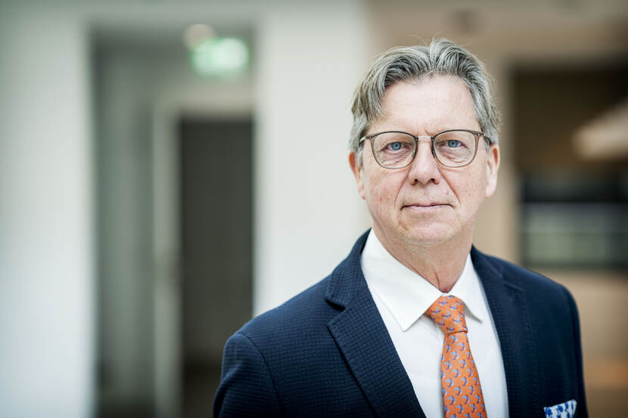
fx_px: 1482
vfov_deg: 16.1
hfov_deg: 23.9
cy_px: 209
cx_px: 314
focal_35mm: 85
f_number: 1.8
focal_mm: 85
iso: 160
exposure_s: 1/640
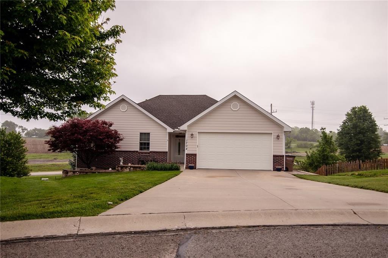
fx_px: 301
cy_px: 129
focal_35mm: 28
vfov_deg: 46.3
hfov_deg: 65.5
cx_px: 194
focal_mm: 28
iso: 100
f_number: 2.8
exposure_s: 1/1000
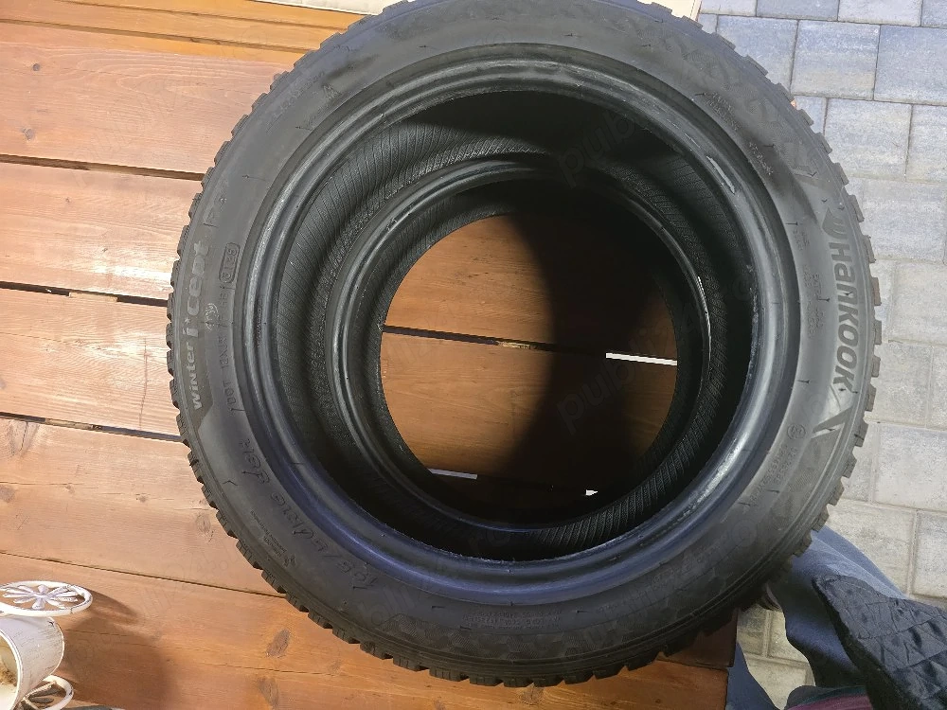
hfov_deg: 73.9
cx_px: 474
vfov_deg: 58.9
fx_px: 629
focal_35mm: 23
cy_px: 355
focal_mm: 6.3
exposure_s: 1/101
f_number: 1.7
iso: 1600
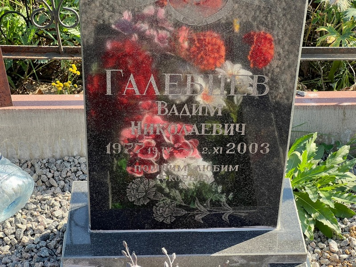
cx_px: 178
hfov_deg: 25.3
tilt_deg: -34.5
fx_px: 792
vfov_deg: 19.1
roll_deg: +1.0
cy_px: 134
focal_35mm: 77
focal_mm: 9
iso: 32
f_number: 2.8
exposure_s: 1/99
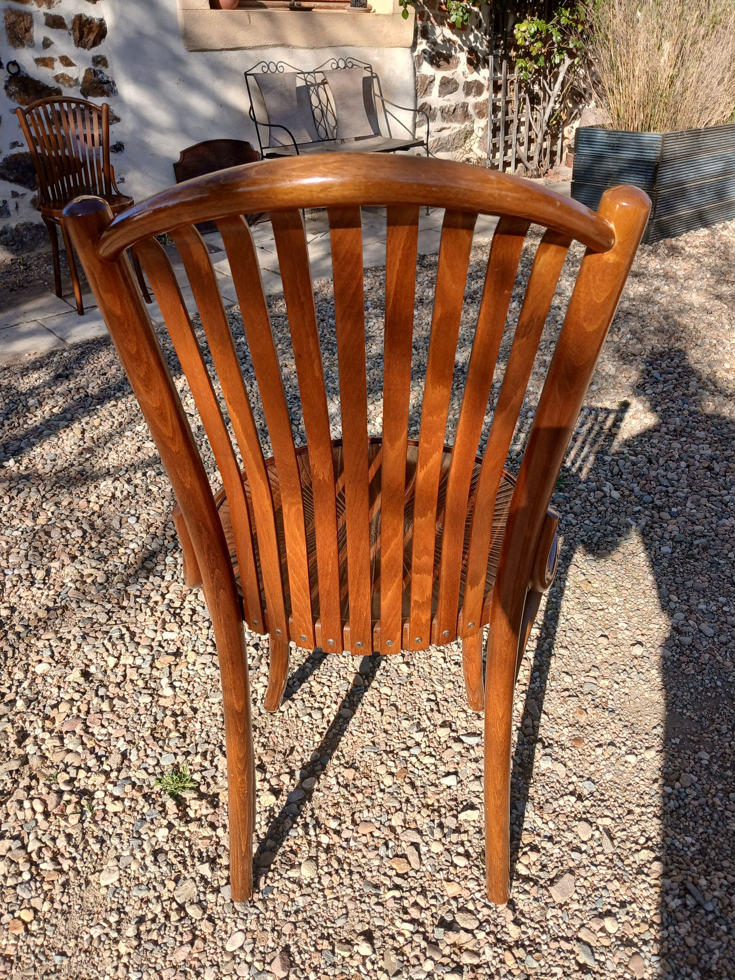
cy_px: 490
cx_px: 368
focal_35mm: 26
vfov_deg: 67.3
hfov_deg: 53.1
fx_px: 736
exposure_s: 1/290
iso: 20
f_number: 1.8
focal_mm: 3.98
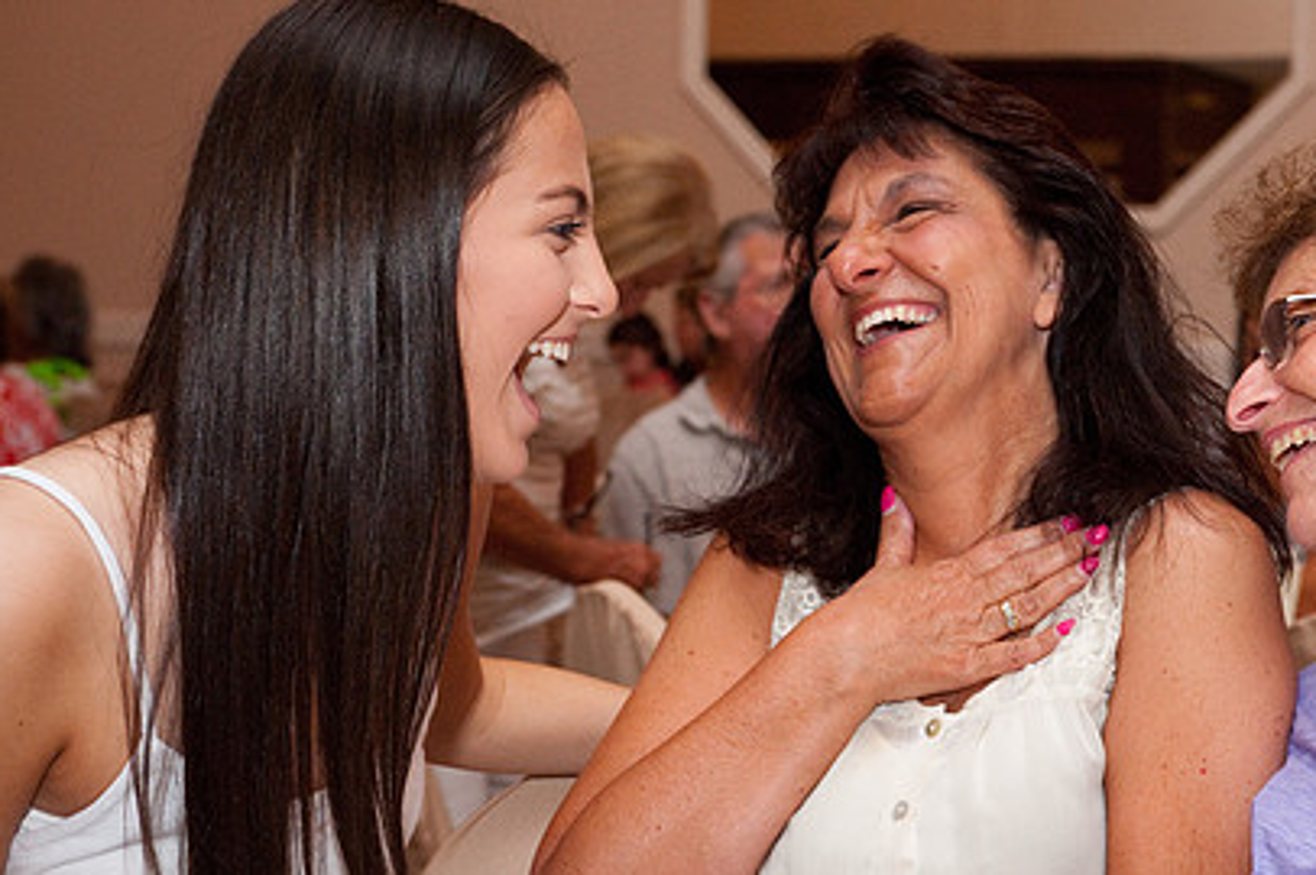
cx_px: 927
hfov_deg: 25.2
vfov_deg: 17.0
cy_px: 444
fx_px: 2922
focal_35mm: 80
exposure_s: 1/125
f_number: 5.6
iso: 3200
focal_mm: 56
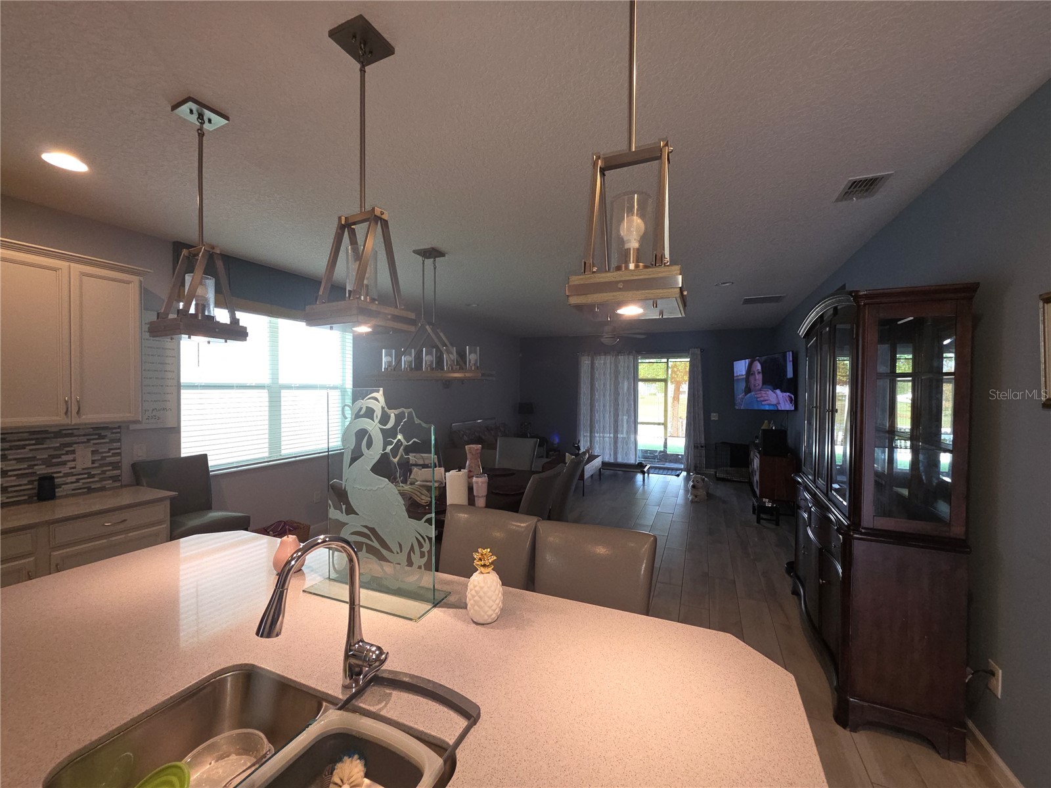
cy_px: 394
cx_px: 526
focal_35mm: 13
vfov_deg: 89.9
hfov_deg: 106.2
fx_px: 395
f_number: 1.9
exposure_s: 1/60
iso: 160
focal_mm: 2.2
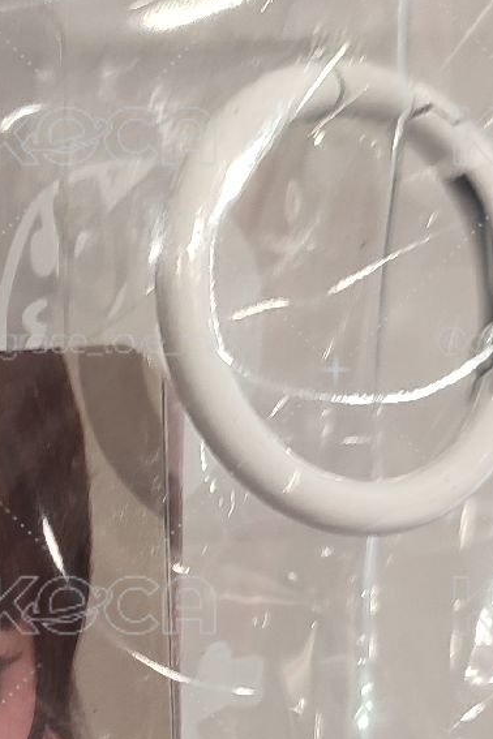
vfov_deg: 22.5
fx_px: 1808
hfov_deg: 14.9
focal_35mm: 88
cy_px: 682
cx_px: -134
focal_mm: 6.04
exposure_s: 1/40
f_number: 1.9
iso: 230
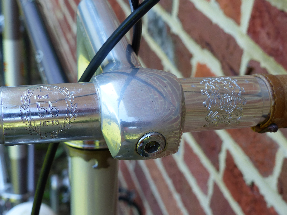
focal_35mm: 55
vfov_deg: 26.6
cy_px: 106
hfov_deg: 34.9
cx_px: 138
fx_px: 456
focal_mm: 9.4
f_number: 3.2
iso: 100
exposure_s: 1/125
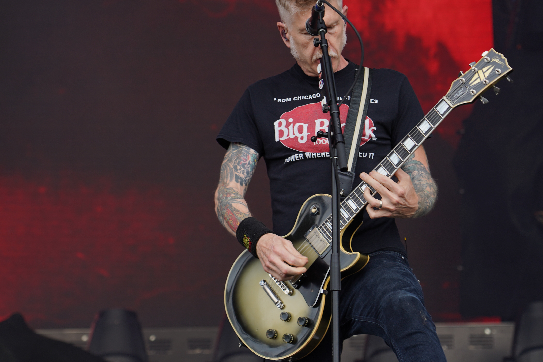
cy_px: 154
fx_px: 2262
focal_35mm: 150
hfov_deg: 13.7
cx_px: 288
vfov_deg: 9.1
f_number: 4.5
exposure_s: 1/160
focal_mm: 105
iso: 100
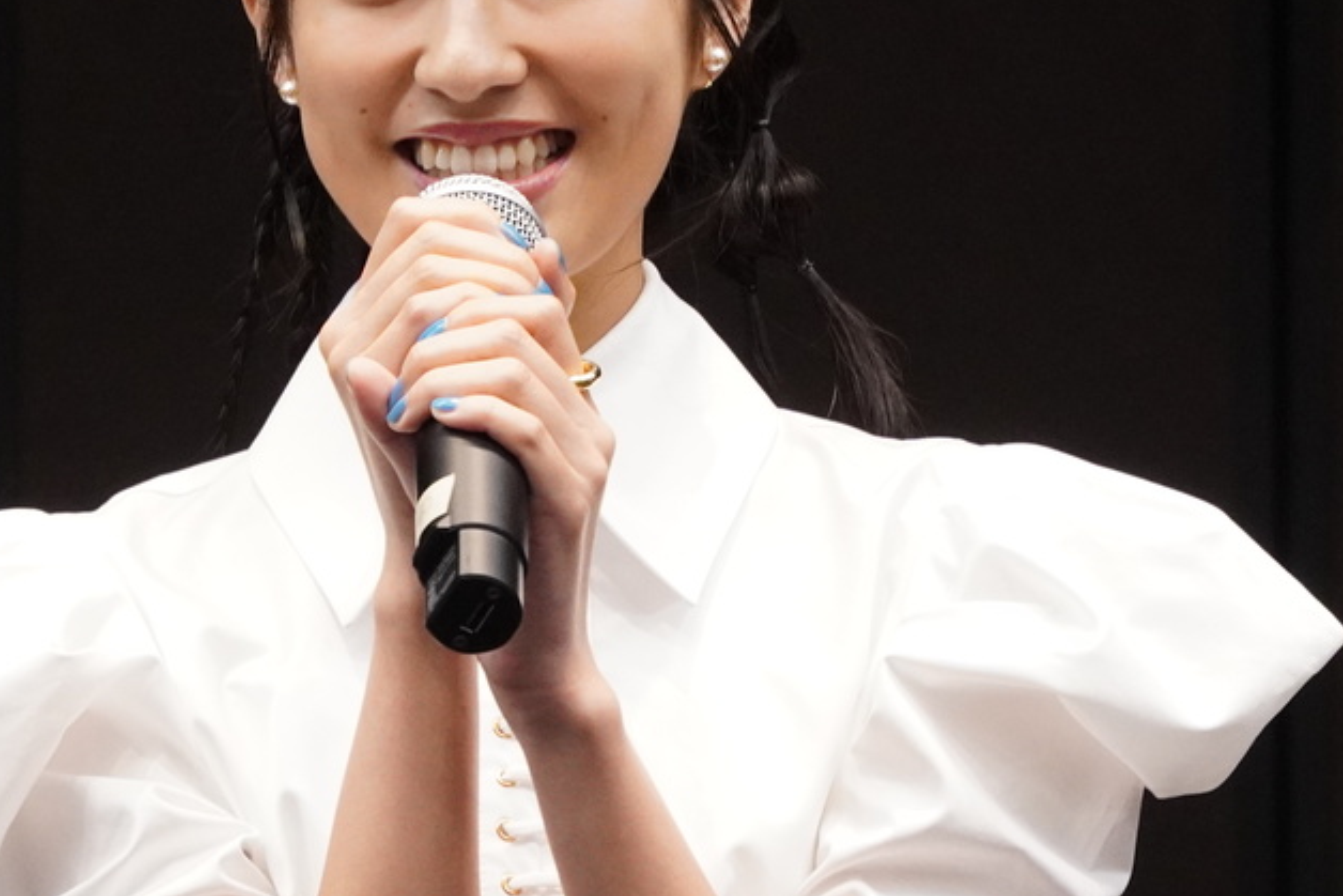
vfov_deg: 3.1
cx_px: 550
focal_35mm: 444
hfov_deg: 4.6
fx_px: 16566
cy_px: 406
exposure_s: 1/125
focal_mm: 124
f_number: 6.3
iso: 3200
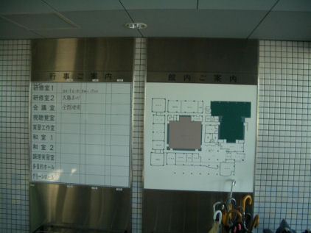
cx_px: 156
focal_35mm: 35
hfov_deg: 52.6
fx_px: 315
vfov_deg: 40.7
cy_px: 116
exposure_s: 1/100
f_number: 2.6
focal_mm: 5.8
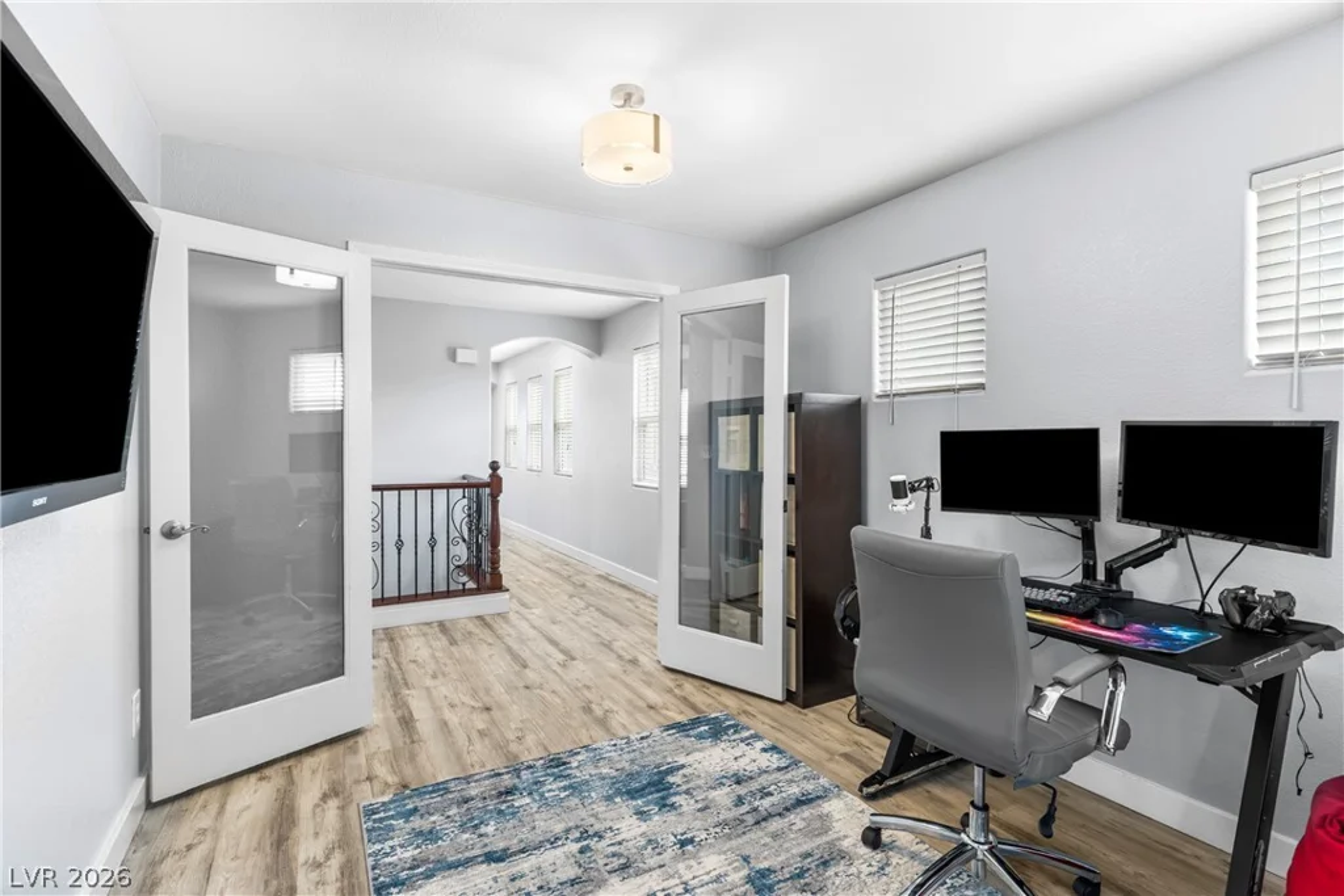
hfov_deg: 93.3
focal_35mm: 17
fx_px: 635
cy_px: 448
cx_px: 672
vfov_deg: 70.5
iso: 320
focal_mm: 17
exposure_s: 1/40
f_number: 8
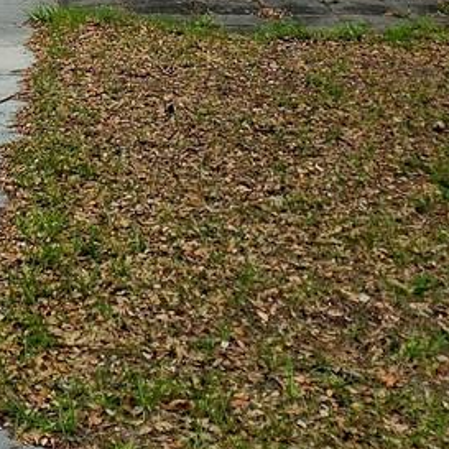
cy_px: -209
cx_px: 43
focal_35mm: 119
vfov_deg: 13.8
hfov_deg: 14.5
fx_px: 1746
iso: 80
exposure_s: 1/10000
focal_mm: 6.3
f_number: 1.7
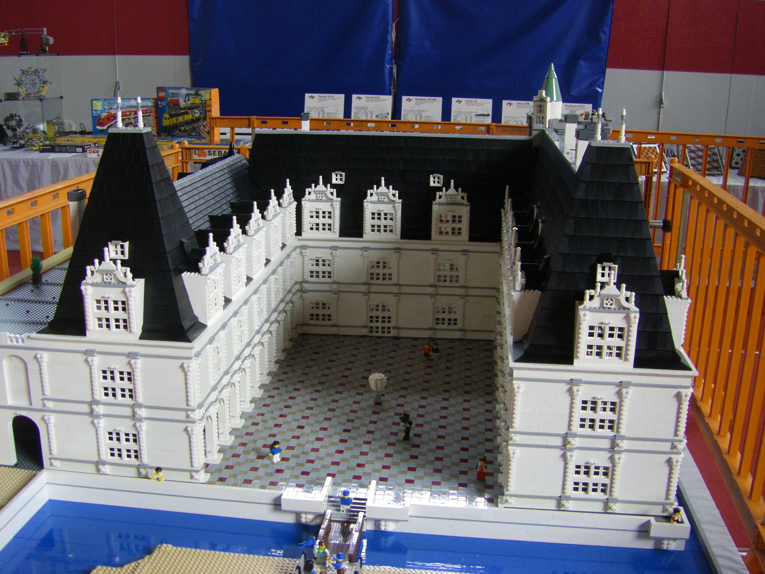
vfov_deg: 37.7
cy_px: 287
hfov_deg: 49.0
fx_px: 840
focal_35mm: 38
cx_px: 382
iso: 250
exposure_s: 1/50
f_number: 3.5
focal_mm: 6.3
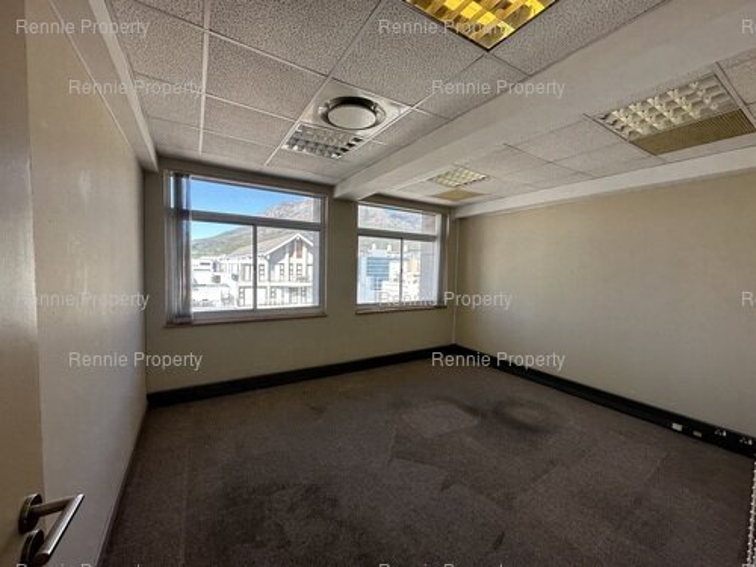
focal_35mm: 14
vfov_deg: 85.7
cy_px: 284
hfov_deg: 102.1
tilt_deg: -3.1
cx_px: 378
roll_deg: -1.7
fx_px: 306
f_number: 2.2
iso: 40
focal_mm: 2.22
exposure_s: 1/292
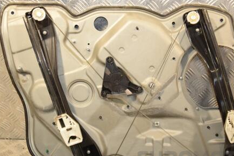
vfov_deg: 26.1
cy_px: 88
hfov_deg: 38.4
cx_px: 127
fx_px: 336
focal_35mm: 52
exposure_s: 1/200
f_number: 5
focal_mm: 25
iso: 800
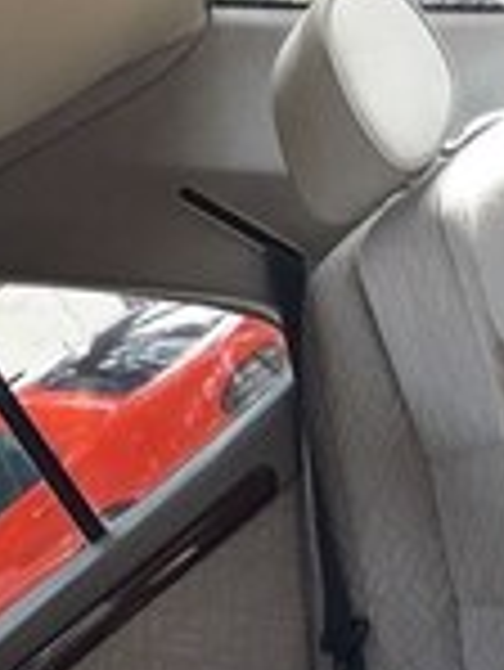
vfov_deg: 20.6
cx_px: 464
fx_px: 1745
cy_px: 769
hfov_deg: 16.2
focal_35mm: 90
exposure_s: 1/100
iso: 64
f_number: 1.9
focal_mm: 3.6
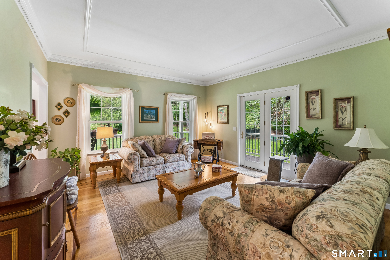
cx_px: 195
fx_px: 152
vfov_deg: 81.2
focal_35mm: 14
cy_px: 130
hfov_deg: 104.3
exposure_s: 1/1.67
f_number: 13
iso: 400
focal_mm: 14
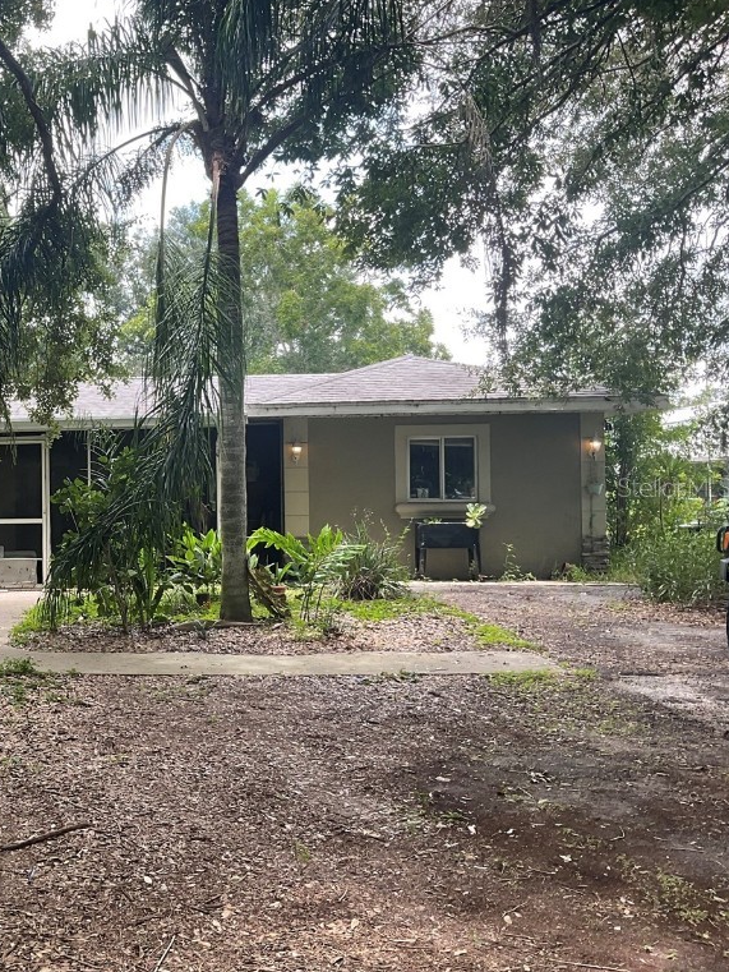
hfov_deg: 34.9
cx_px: 84
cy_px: 487
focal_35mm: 39
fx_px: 1095
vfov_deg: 47.9
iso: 16
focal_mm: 3
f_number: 1.8
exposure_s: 1/120
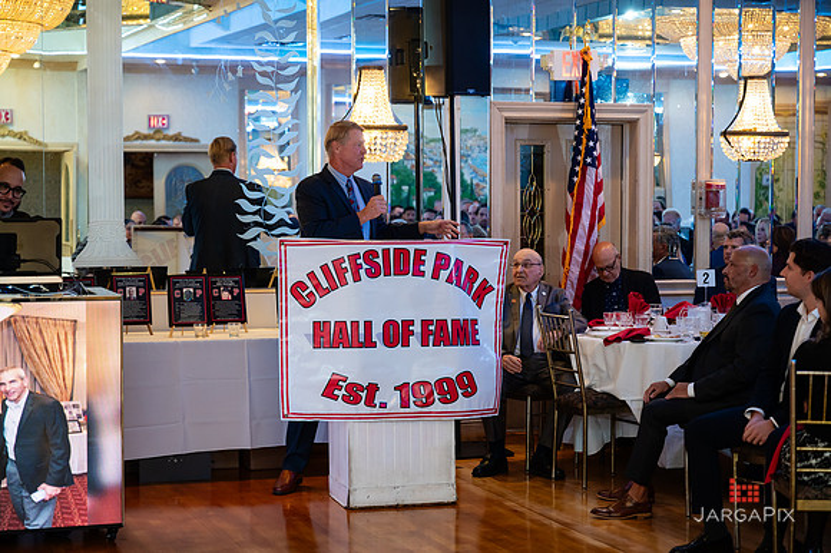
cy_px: 276
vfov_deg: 19.3
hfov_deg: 28.6
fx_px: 1629
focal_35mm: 71
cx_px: 416
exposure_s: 1/200
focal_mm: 70
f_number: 3.2
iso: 1250
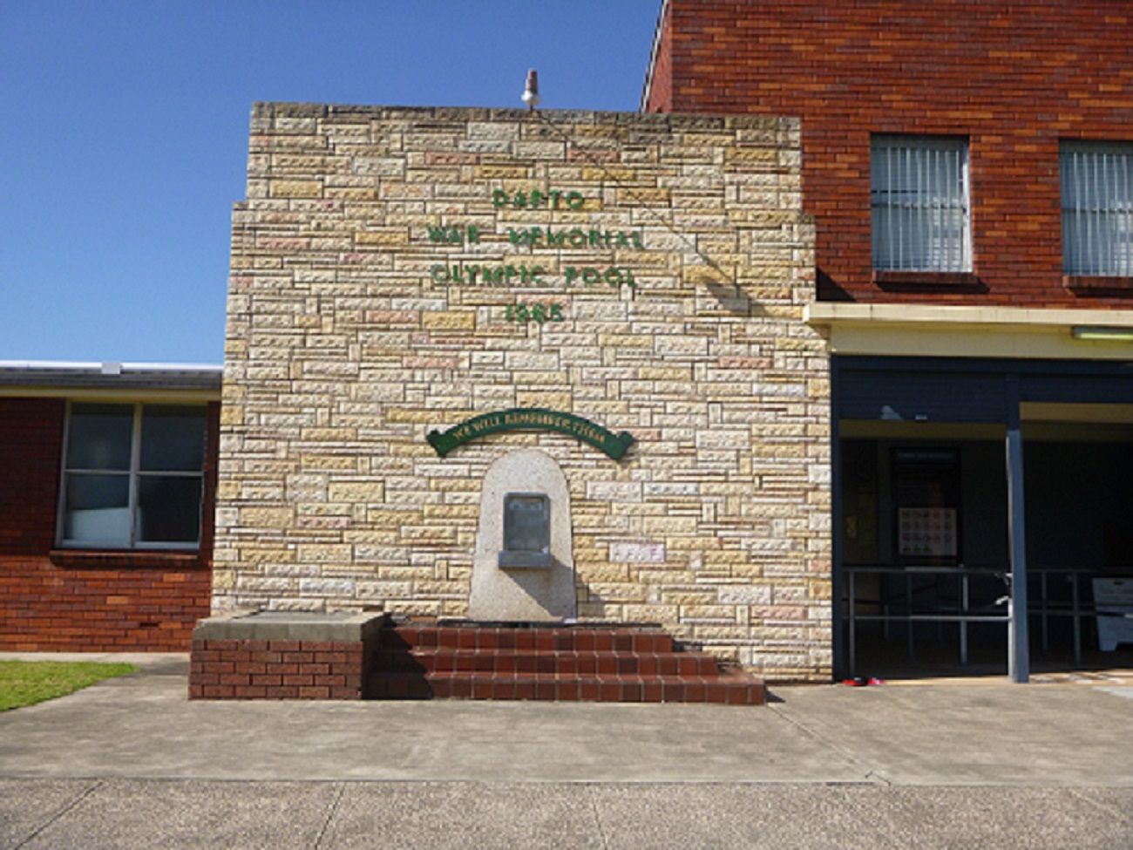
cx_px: 566
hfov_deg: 55.4
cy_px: 425
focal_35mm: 33
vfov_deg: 42.9
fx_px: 1080
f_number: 4.3
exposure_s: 1/500
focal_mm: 5.9
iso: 100
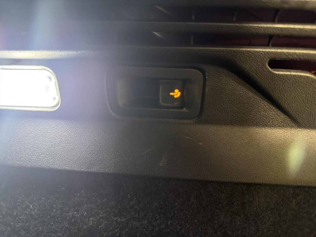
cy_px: 118
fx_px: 219
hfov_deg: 71.6
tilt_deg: +6.1
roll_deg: -2.9
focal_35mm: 24
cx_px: 158
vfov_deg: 56.8
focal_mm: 6.76
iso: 800
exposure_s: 1/33
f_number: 1.78
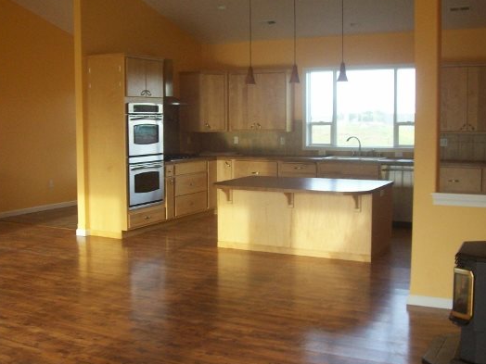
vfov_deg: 32.9
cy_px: 178
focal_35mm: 44
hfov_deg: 42.9
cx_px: 224
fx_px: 618
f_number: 2.7
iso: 200
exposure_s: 1/87.8
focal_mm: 6
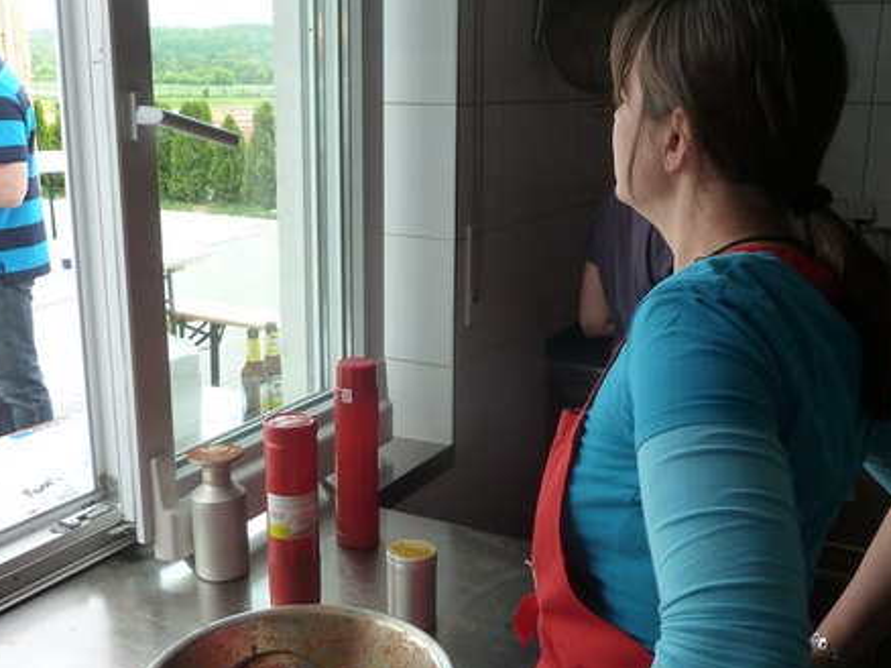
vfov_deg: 35.9
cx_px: 452
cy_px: 368
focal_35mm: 40
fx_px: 1029
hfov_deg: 46.8
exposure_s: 1/60
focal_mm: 4.1
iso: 125
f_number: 3.3
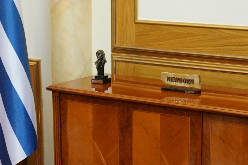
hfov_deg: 18.1
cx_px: 88
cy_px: 177
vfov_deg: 12.0
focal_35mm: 113
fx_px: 778
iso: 5000
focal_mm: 40
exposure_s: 1/160
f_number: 4.5
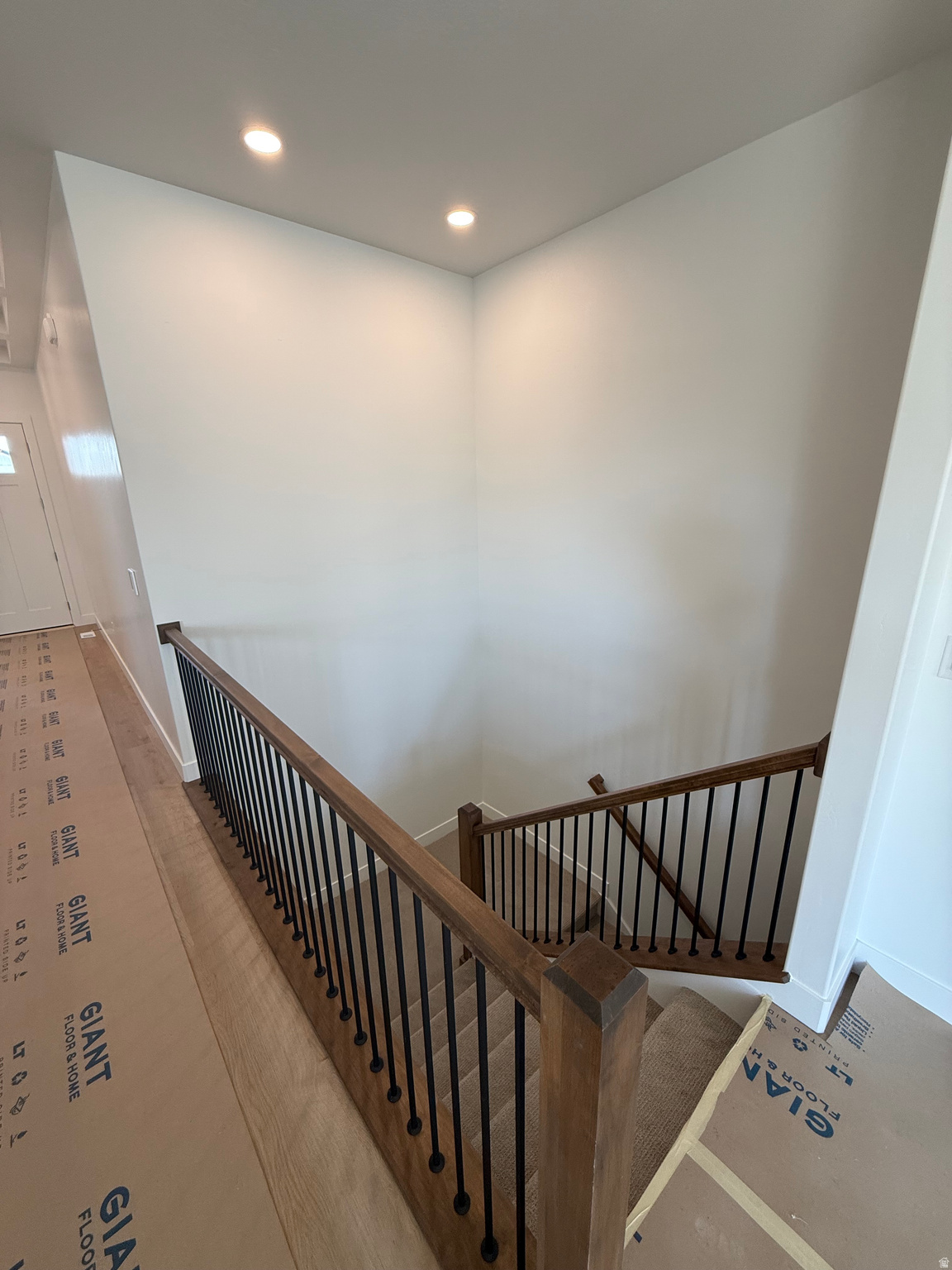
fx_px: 513
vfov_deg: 102.1
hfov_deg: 85.7
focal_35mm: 14
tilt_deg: -16.1
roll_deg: +1.0
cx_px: 476
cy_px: 635
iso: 100
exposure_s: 1/99
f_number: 2.2
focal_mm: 2.22
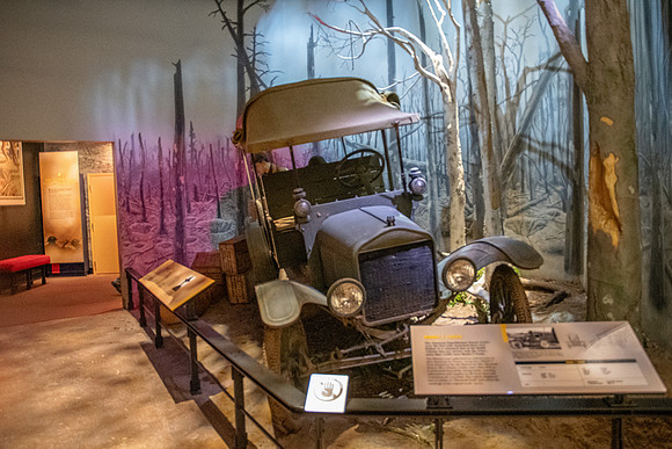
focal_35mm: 25
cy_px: 224
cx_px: 336
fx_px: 466
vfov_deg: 51.4
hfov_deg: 71.6
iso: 6400
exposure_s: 1/100
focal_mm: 16
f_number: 2.8
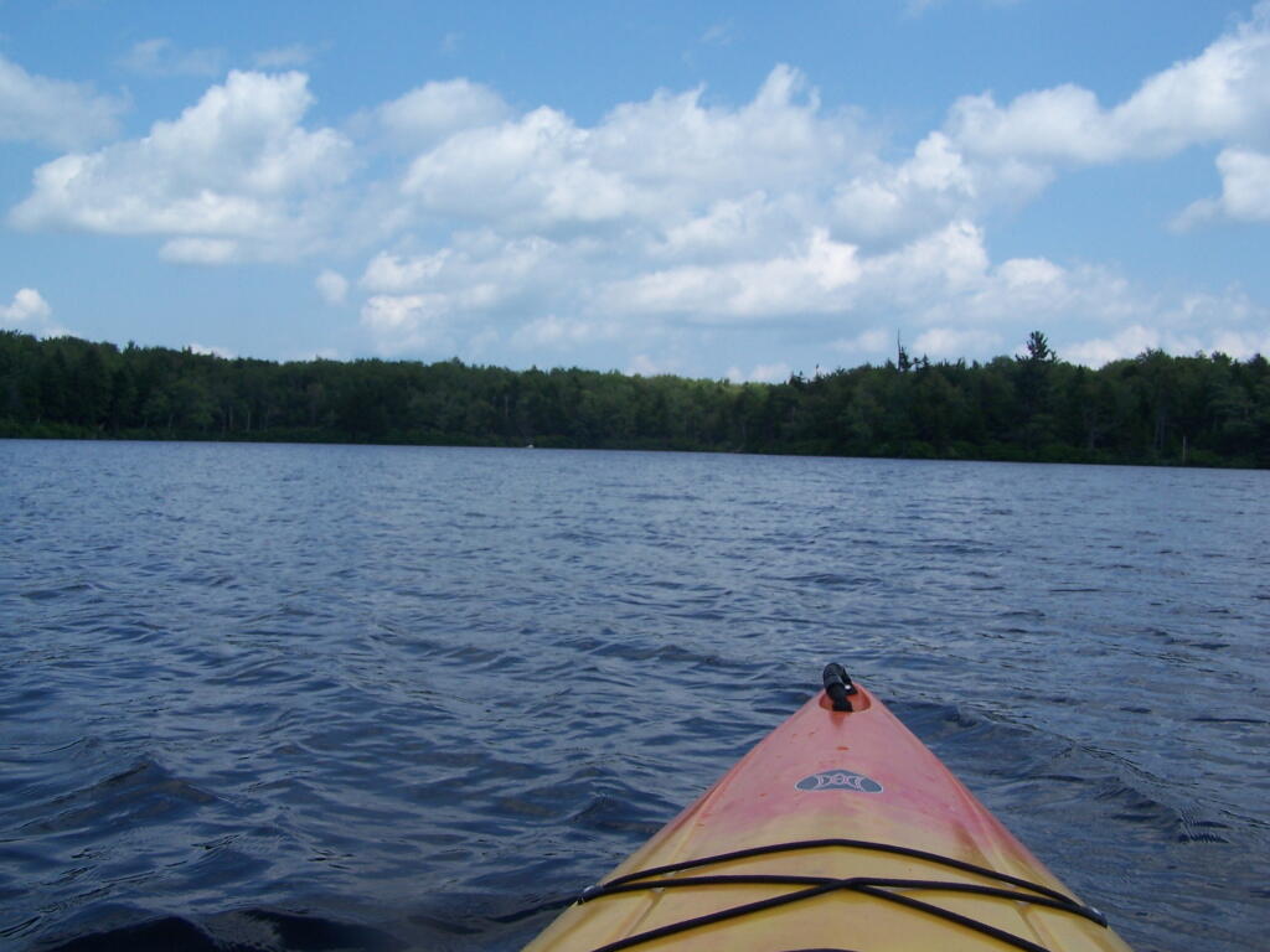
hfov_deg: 49.0
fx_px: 1394
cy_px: 476
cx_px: 635
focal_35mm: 38
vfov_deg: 37.7
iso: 80
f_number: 4
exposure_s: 1/1000
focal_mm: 6.3
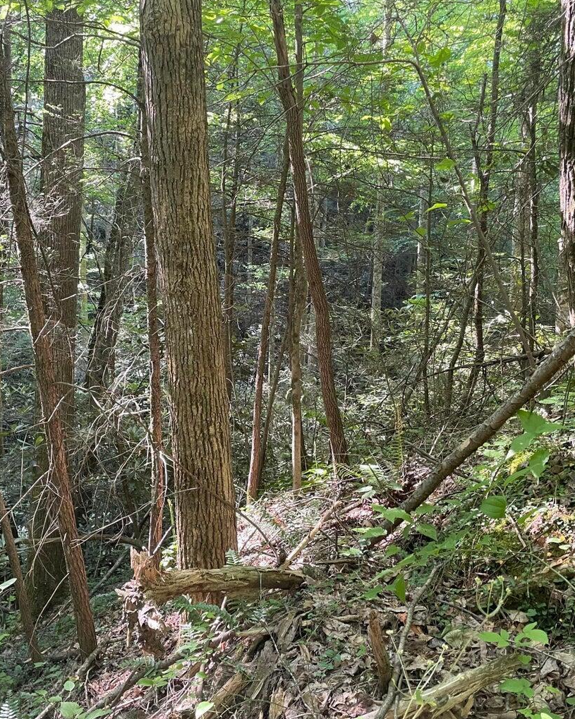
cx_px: 209
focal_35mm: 34
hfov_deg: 43.0
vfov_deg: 52.8
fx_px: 723
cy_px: 359
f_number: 1.6
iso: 125
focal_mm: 4.2
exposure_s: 1/62
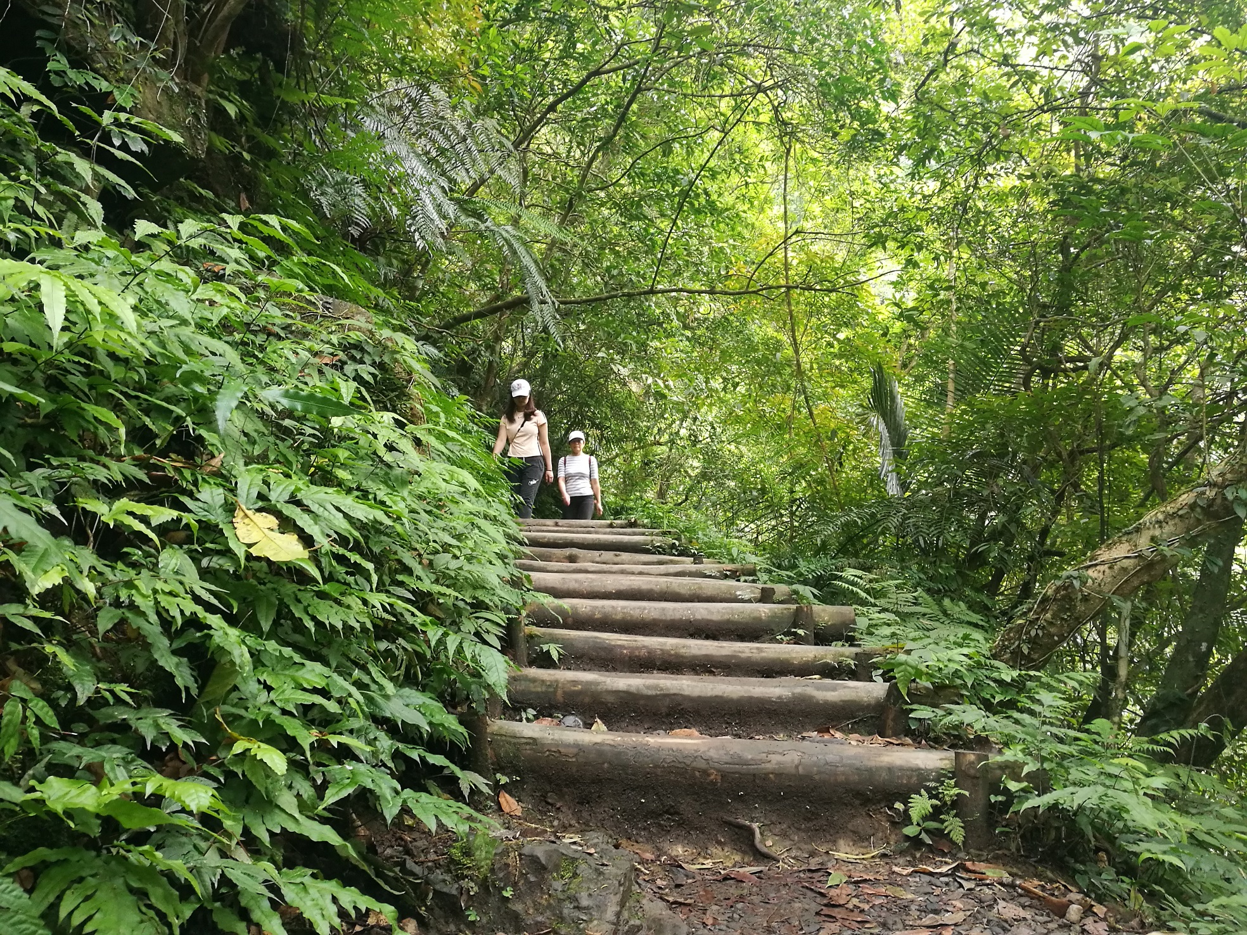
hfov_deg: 58.4
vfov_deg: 45.4
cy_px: 468
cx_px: 624
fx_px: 1117
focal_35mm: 31
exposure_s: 1/40
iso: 200
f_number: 2.2
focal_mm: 4.5
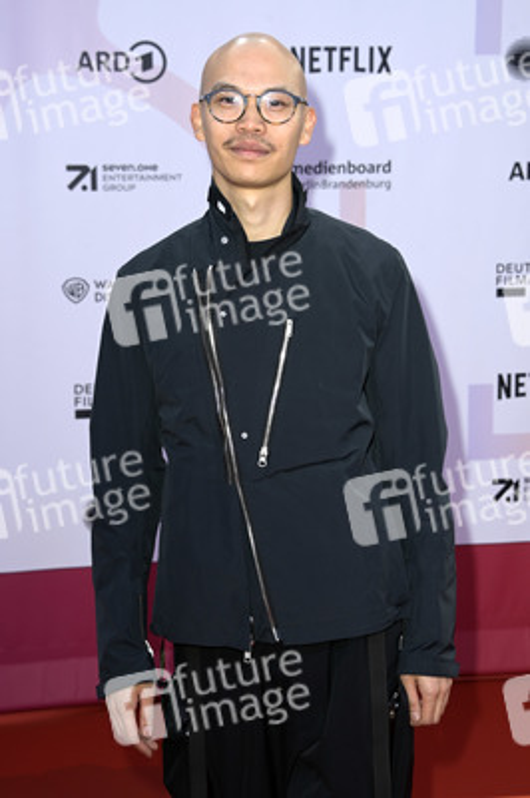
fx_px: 1371
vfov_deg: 32.4
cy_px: 399
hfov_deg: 21.9
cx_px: 265
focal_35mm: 62
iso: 250
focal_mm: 62
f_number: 5.6
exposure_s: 1/200
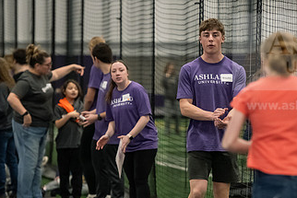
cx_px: 205
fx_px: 2526
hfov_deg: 6.7
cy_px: 125
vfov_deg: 4.5
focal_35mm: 306
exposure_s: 1/500
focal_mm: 170
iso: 4000
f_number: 3.2
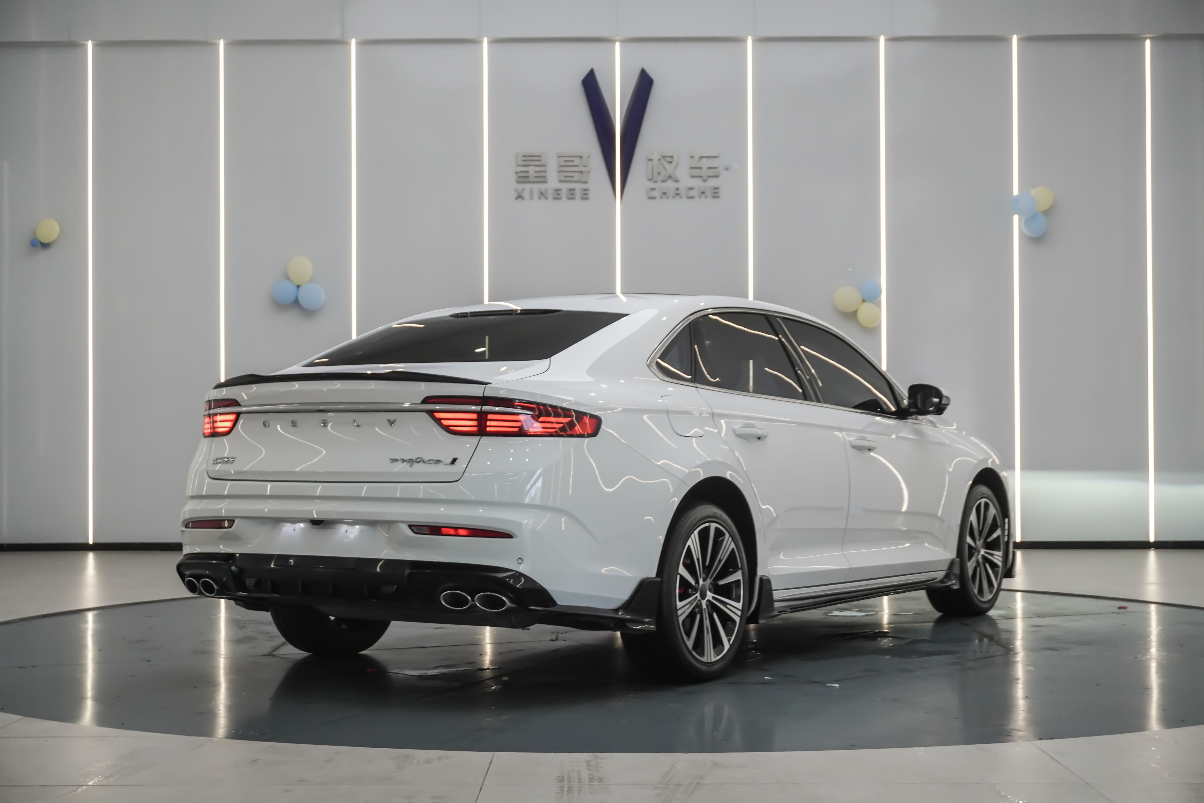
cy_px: 402
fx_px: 1856
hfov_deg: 35.9
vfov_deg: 24.4
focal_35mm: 56
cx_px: 602
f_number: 6.3
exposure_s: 1/125
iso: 640
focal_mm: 37
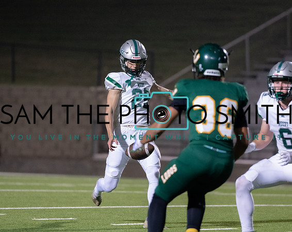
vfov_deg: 4.9
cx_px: 133
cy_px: 119
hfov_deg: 6.2
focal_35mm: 314
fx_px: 2711
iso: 4000
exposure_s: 1/1250
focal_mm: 200
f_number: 2.8
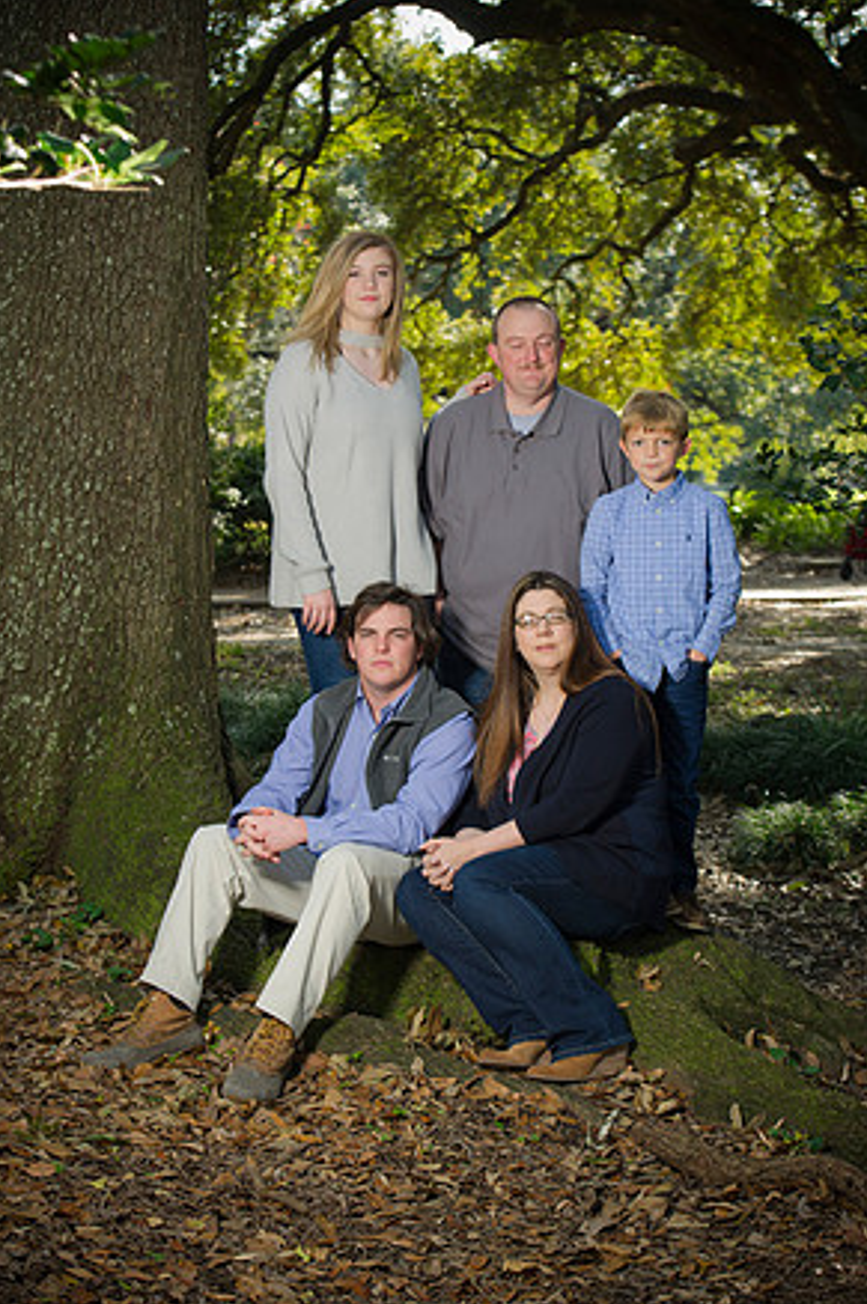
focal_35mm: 77
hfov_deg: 17.7
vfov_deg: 26.3
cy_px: 640
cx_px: 434
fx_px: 2788
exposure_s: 1/100
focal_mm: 75
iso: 160
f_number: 5
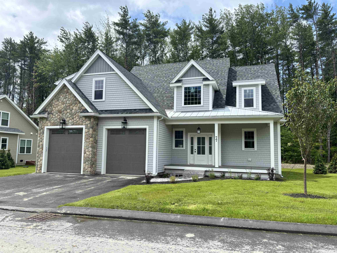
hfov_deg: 67.3
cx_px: 168
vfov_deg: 53.1
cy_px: 126
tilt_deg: +4.9
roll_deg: -0.8
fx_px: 253
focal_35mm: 26
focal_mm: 5.96
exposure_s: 1/2933
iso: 50
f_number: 1.6
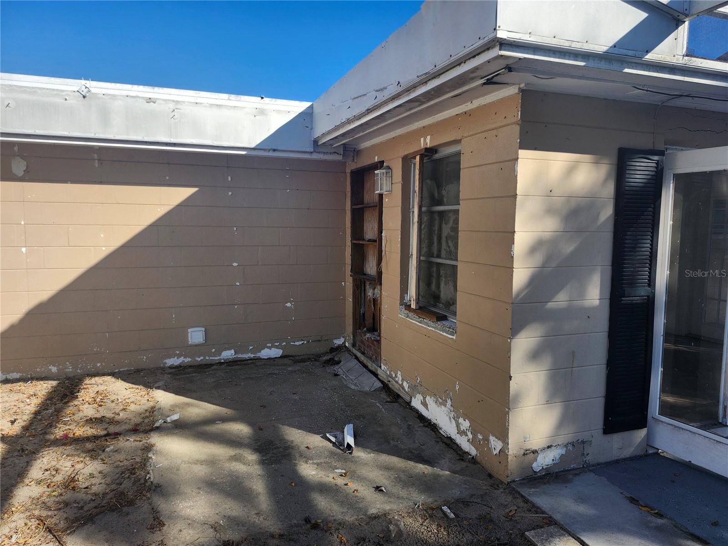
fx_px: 484
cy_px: 273
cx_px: 364
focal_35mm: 23
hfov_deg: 73.9
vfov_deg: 58.9
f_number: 1.8
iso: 25
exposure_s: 1/1176
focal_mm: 5.54
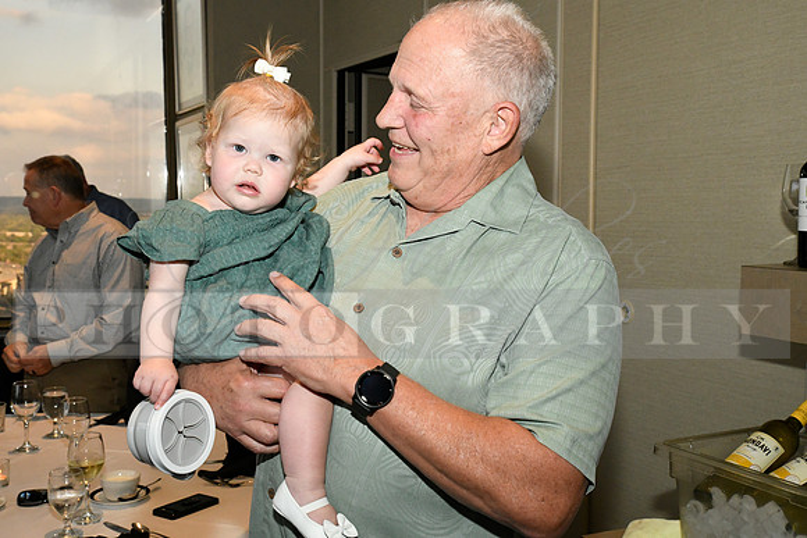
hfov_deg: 43.6
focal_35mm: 45
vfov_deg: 29.9
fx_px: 1009
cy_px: 269
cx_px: 404
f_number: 11
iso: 6400
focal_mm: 45
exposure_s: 1/60
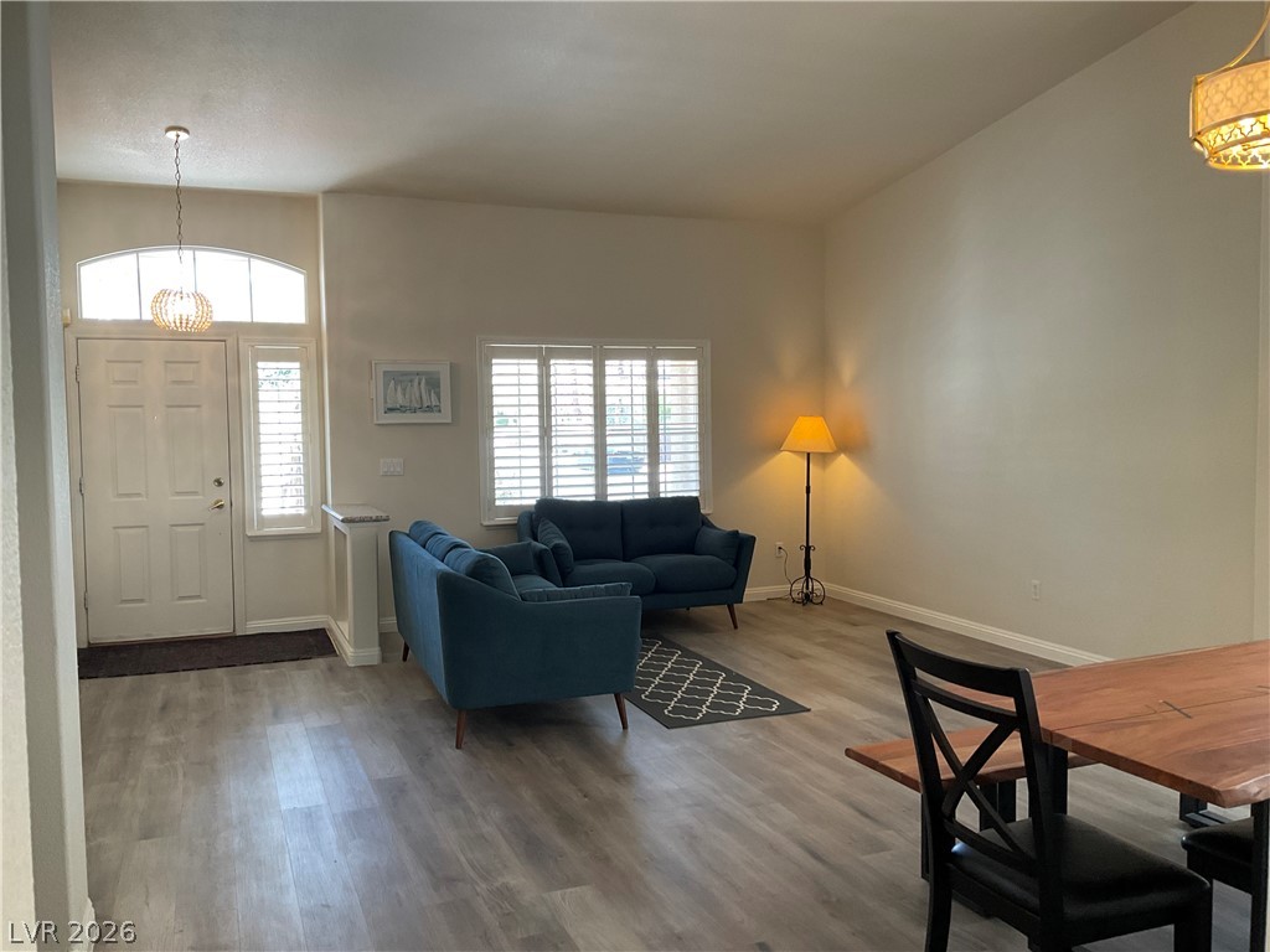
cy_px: 476
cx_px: 635
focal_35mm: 29
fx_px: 1064
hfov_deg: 61.7
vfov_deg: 48.2
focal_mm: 3
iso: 64
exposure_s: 1/60
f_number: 1.8
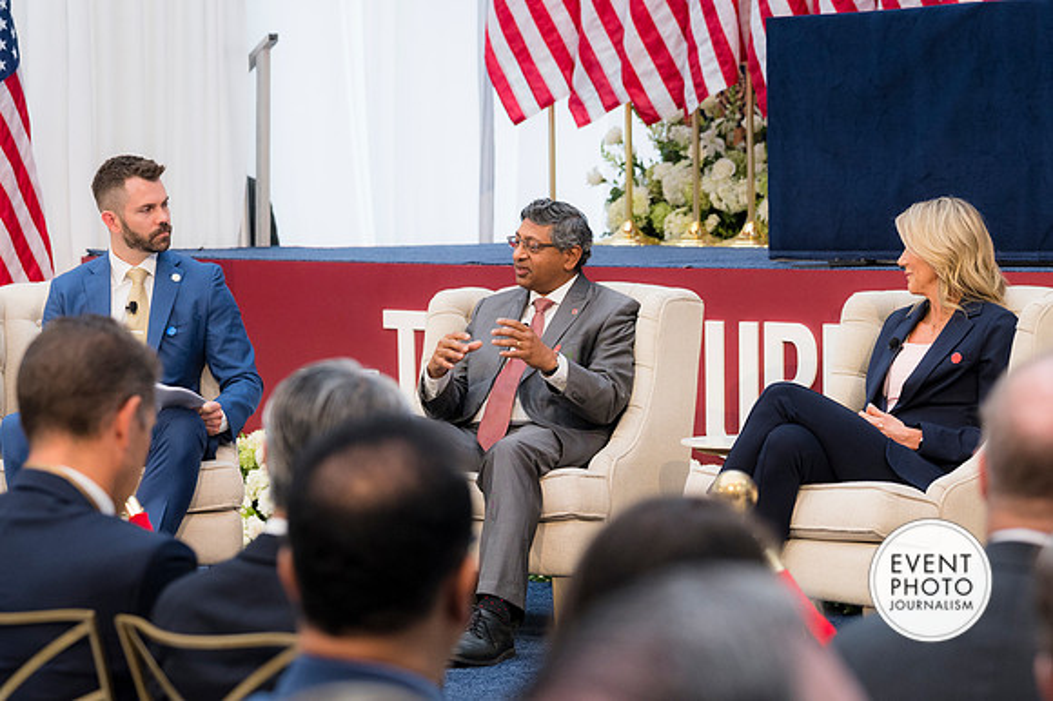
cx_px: 526
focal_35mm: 132
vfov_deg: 10.4
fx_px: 3859
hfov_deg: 15.5
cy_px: 350
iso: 800
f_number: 4
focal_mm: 88
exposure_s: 1/160
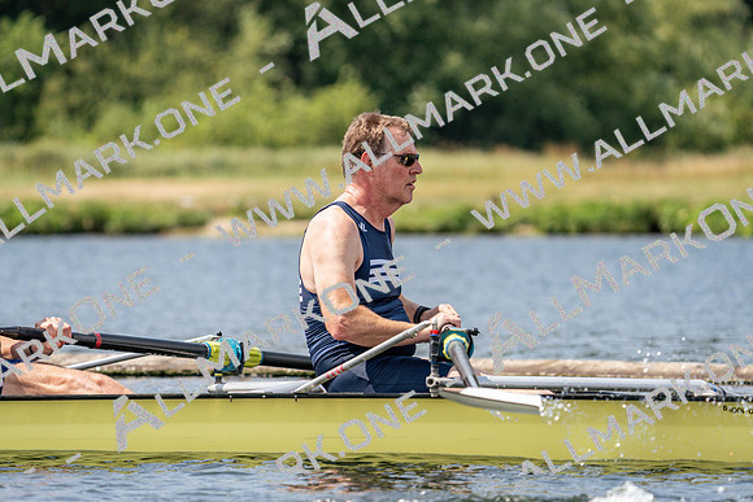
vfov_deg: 4.4
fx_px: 6527
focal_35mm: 312
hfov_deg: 6.6
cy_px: 251
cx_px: 376
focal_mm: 312
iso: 250
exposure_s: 1/1600
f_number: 6.3
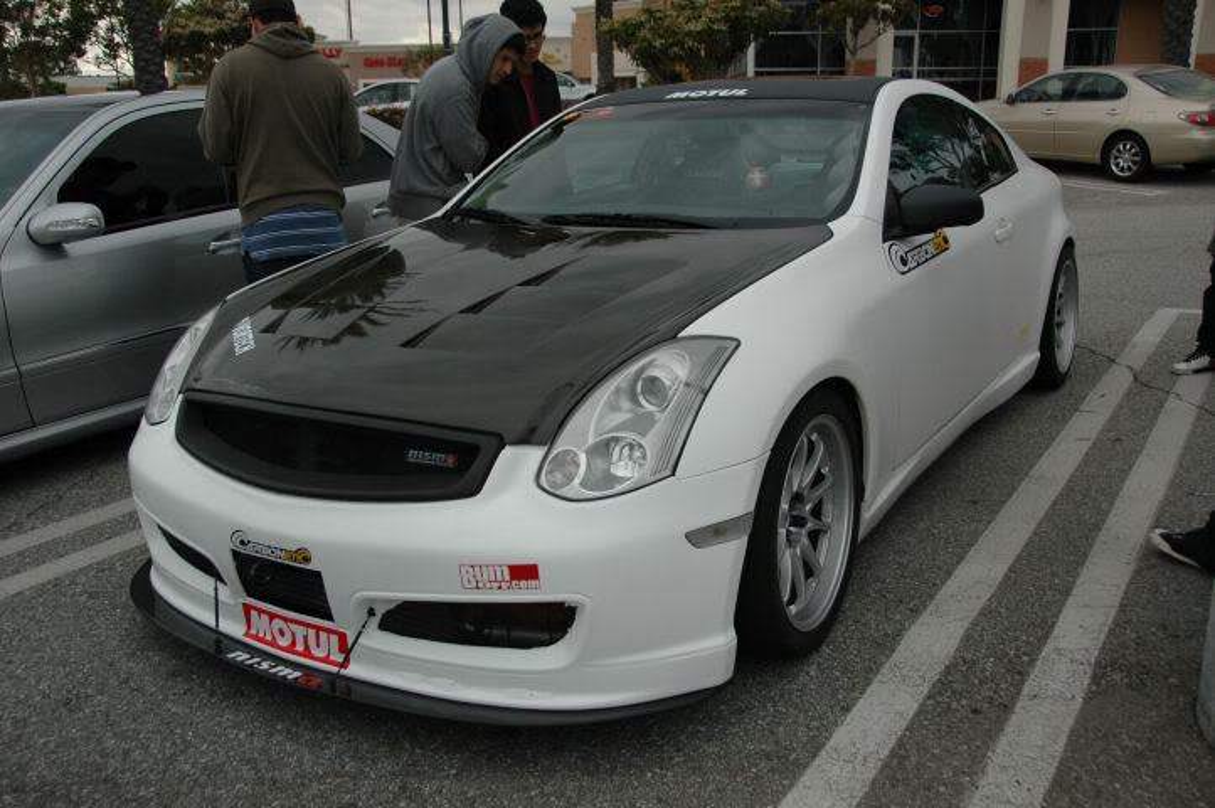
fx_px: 1113
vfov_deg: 39.9
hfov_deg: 57.3
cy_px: 404
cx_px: 608
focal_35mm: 33
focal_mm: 22
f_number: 3.8
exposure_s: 1/1250
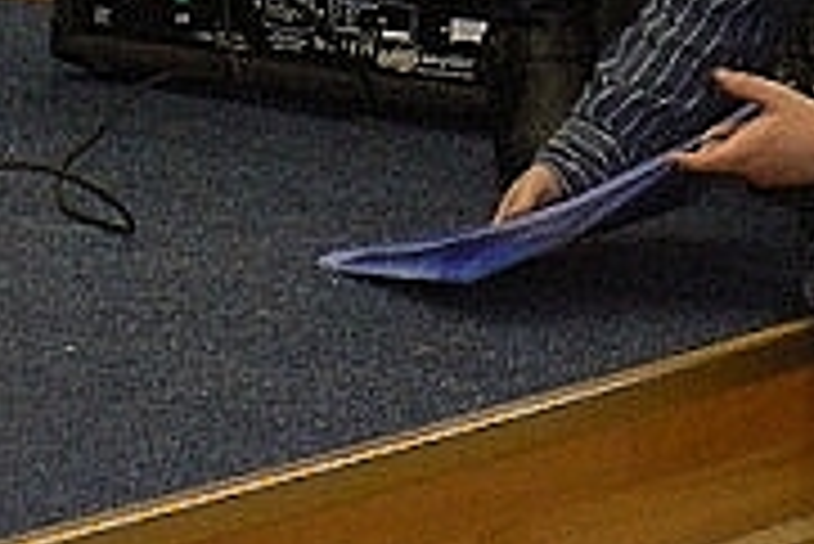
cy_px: -728
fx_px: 10296
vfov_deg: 3.0
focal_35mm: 455
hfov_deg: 4.5
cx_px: 567
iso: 200
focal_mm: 20.7
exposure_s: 1/30
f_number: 3.2
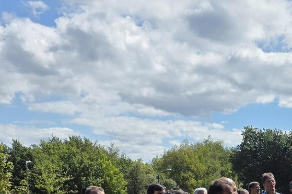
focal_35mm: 71
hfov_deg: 26.0
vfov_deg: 17.8
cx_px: 333
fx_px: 576
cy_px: 262
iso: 80
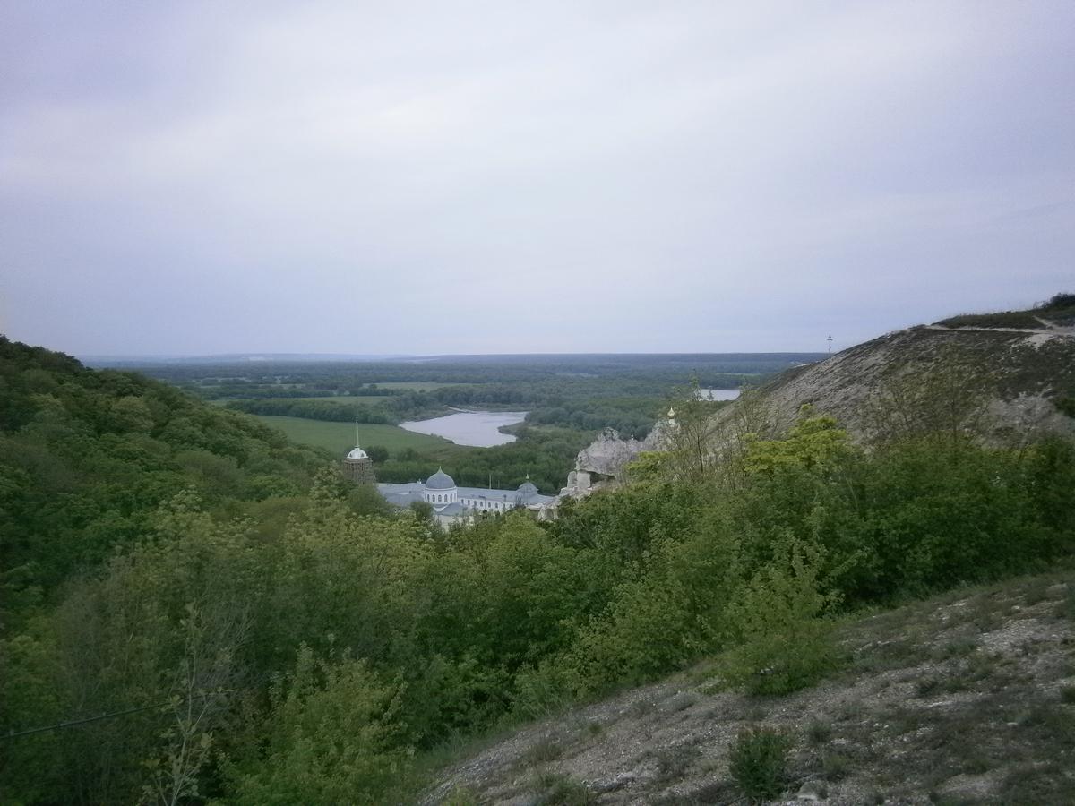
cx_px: 538
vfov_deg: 53.1
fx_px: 807
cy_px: 403
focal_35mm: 26
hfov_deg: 67.3
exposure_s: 1/100
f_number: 8
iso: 80
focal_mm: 4.7
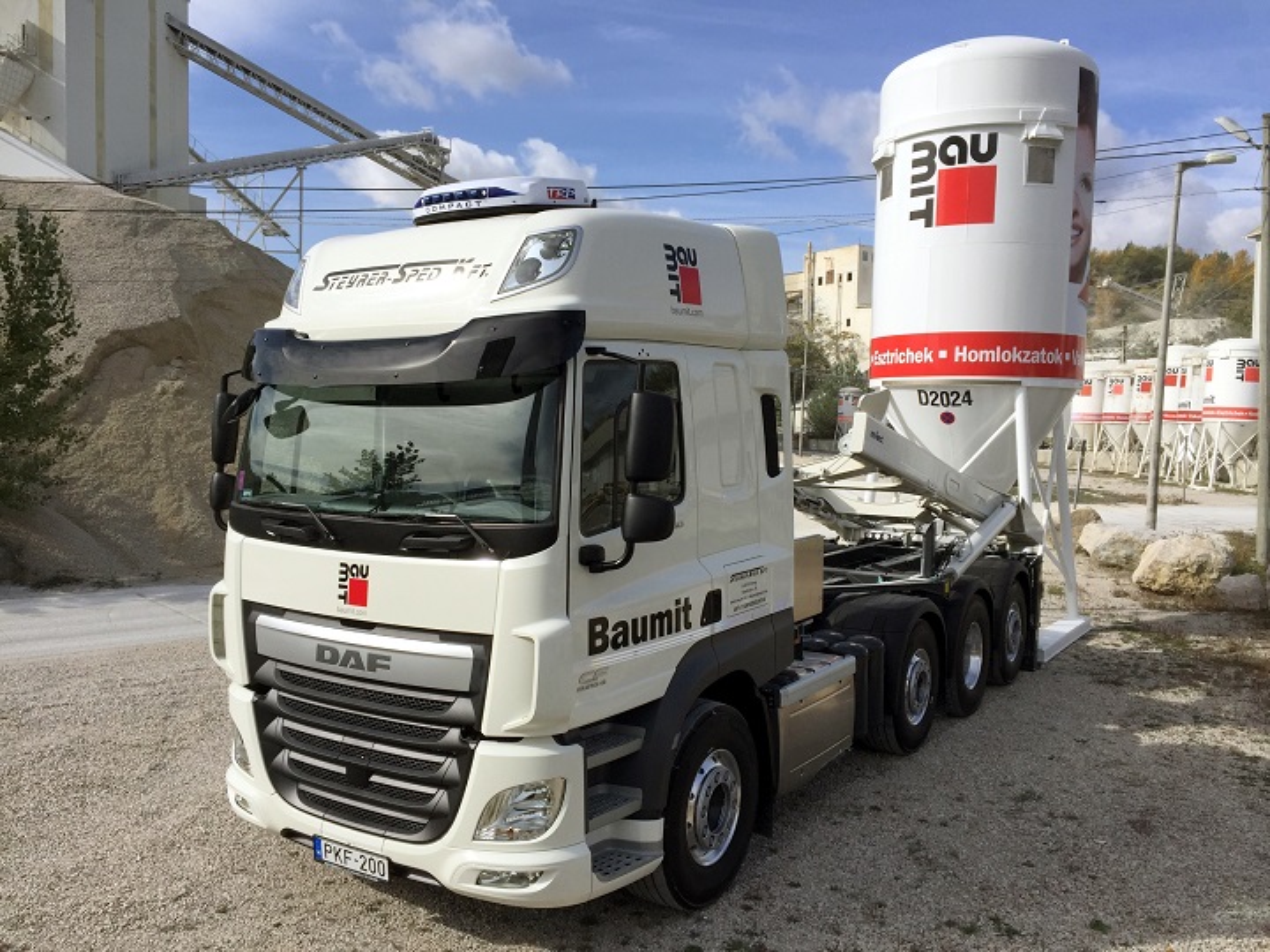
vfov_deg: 48.2
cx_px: 635
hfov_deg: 61.7
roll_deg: -2.1
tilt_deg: -3.6
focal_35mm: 29
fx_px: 1064
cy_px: 476
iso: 32
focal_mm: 4.15
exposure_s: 1/2825
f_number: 2.2
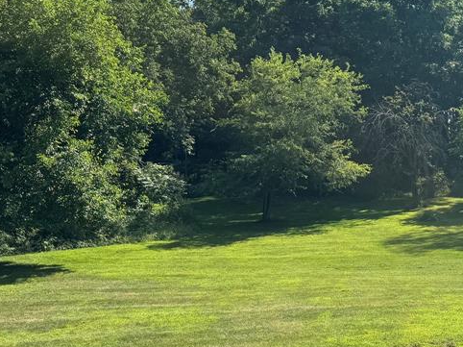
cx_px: 425
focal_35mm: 51
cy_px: 142
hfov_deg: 35.1
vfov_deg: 28.5
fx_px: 682
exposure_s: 1/2959
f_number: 1.78
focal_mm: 6.76
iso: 80
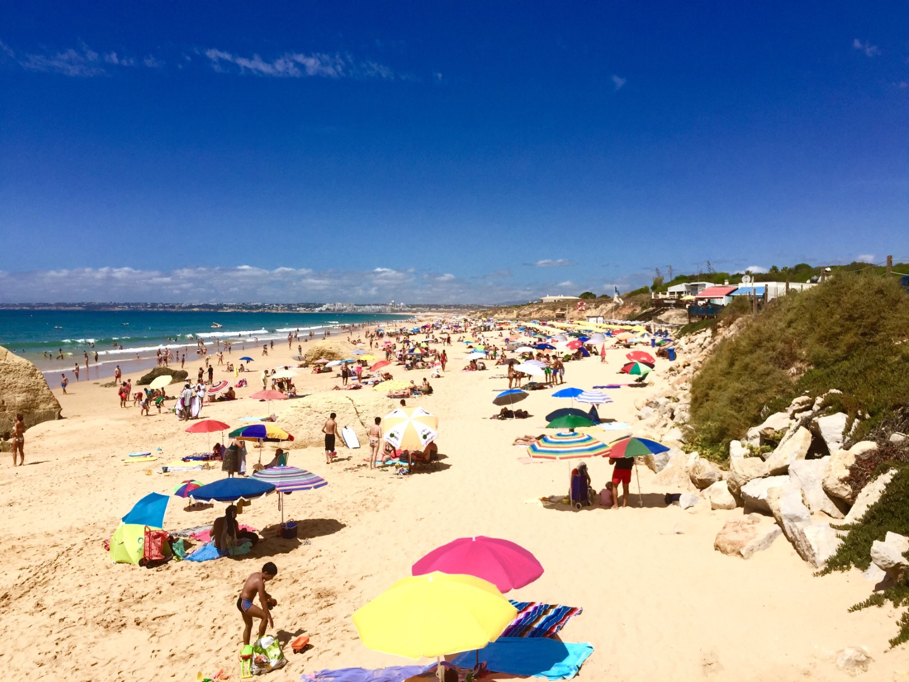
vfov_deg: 48.2
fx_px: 762
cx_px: 454
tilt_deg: -1.5
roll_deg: -2.4
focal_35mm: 29
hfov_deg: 61.7
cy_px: 341
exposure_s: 1/4950
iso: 32
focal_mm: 4.15
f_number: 2.2
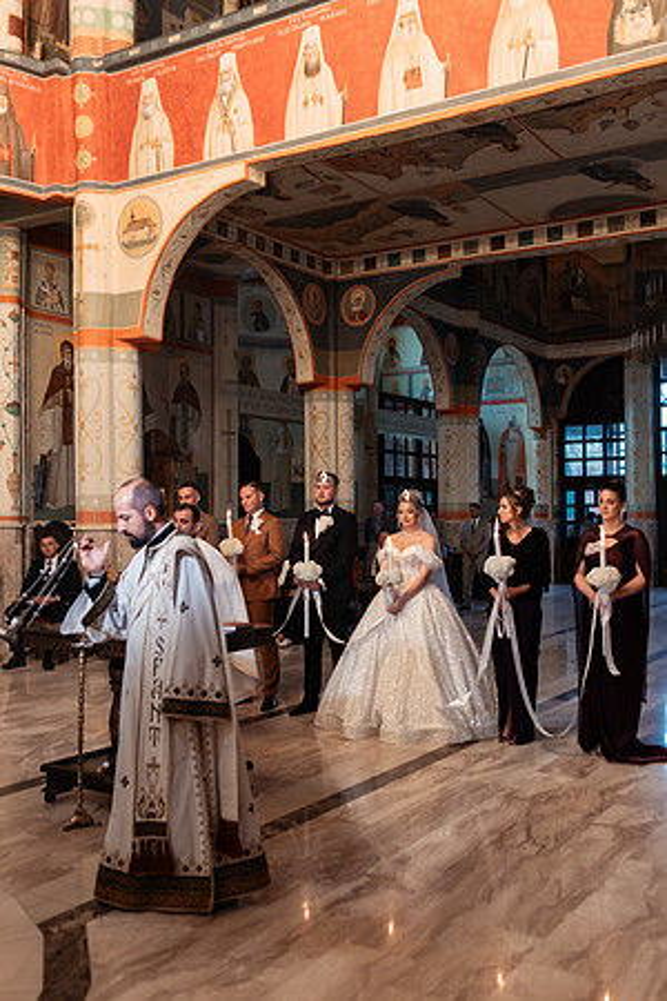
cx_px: 334
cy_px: 500
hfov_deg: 37.9
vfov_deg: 54.4
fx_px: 973
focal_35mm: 35
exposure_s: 1/200
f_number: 2.2
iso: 1600
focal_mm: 35
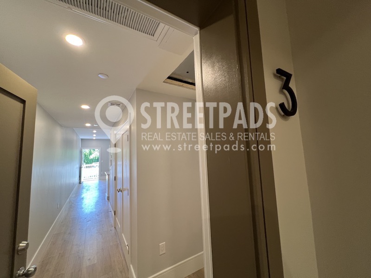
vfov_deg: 89.9
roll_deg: +2.3
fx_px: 139
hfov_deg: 106.2
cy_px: 139
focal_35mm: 13
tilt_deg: +5.6
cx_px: 186
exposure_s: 1/60
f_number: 1.8
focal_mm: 1.57
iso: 160
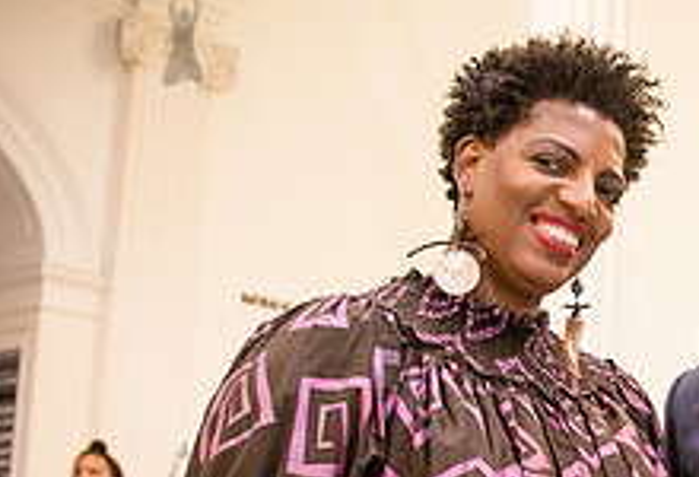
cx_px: 829
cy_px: 459
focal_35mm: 77
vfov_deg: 17.6
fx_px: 1506
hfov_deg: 23.9
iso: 4000
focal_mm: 27
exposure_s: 1/200
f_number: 3.5
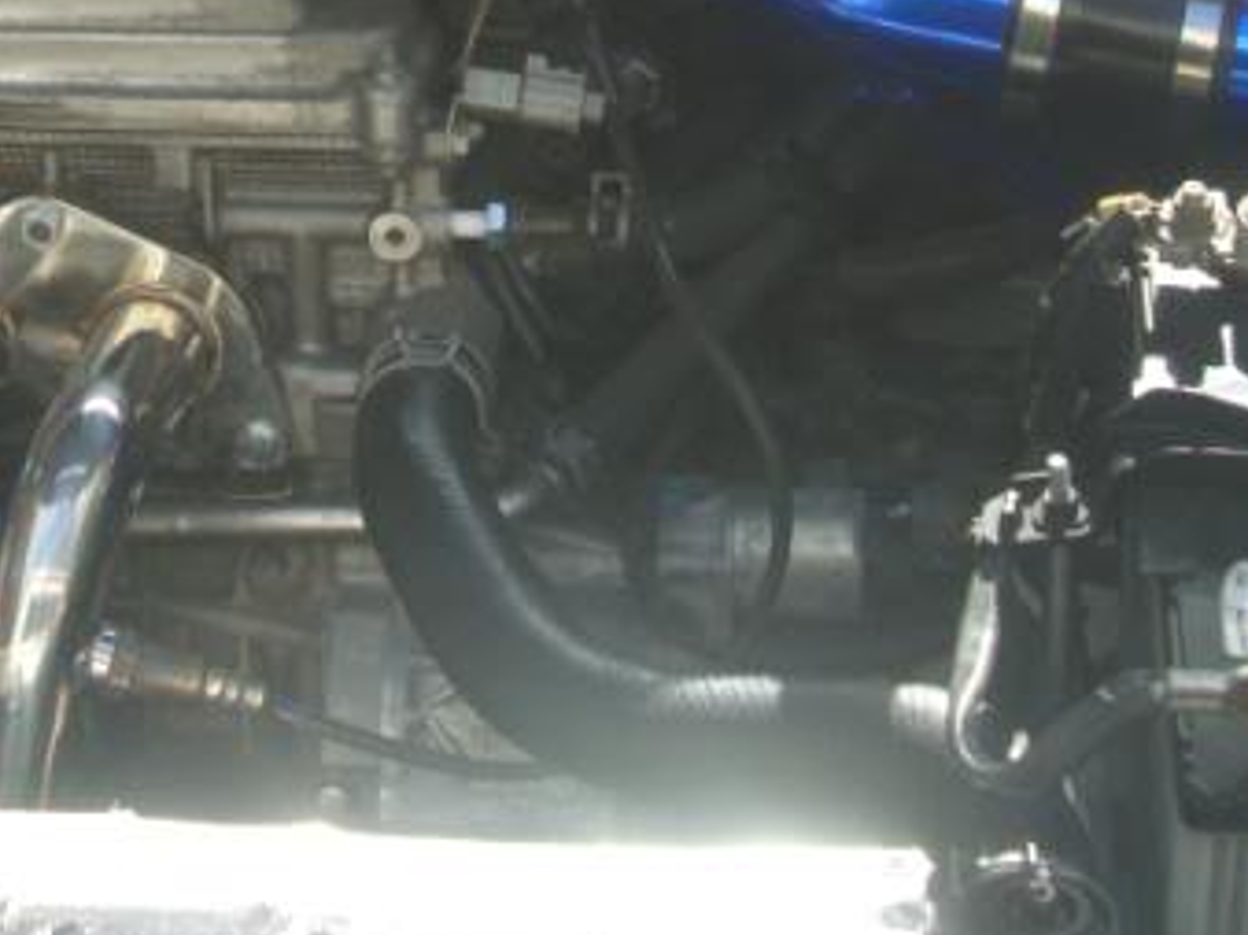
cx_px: 528
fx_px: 3242
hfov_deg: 21.8
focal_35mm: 90
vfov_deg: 16.0
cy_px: -30
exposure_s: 1/125
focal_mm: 7.9
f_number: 2.8
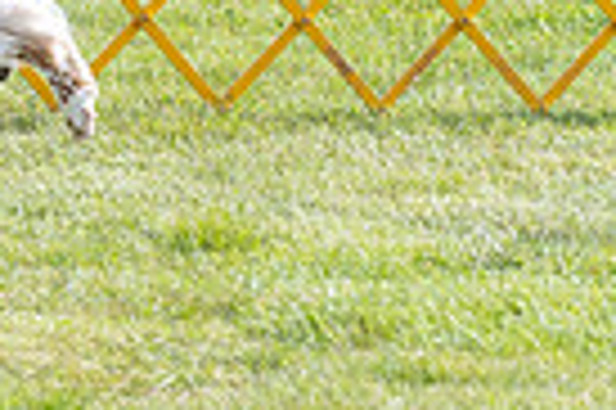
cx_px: -517
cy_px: -237
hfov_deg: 3.2
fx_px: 10853
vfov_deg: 2.2
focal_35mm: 635
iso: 400
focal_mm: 150
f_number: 5.6
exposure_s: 1/1250
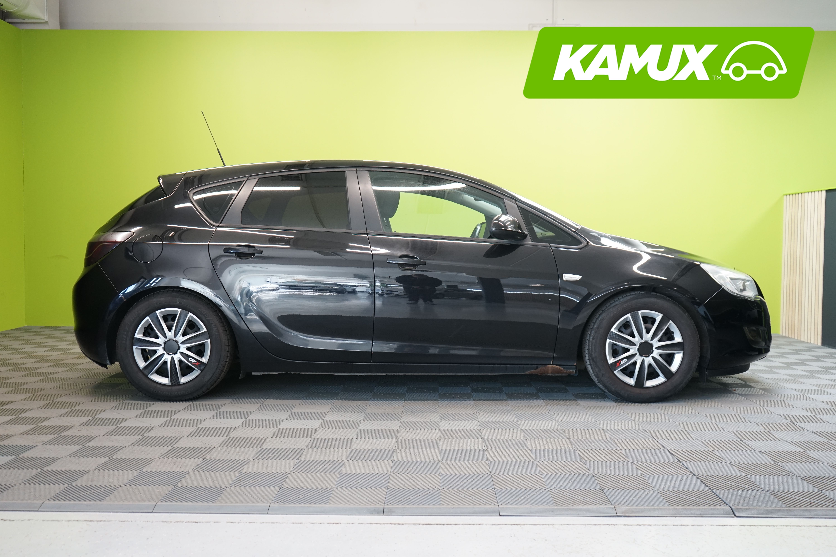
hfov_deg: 53.1
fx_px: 836
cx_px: 418
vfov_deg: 36.9
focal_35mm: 36
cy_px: 278
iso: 1000
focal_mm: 36
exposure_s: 1/30
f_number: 4.5
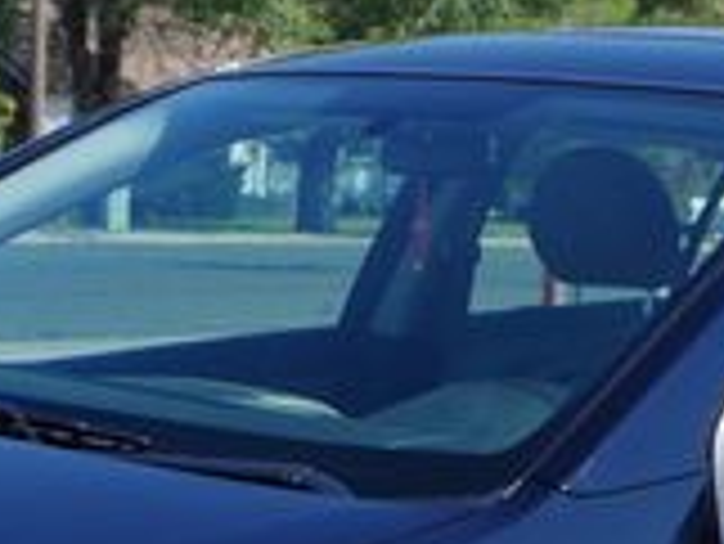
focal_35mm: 130
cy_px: 762
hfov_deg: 15.1
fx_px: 2721
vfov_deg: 11.1
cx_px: 288
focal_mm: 23.13
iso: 200
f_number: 7.1
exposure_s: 1/320
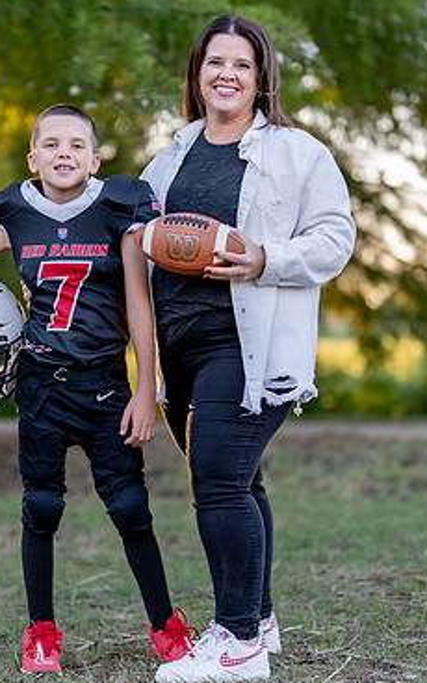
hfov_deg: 12.9
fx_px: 1881
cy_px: 344
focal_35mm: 101
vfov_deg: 20.6
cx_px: 163
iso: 100
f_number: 1.2
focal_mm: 50
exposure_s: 1/400
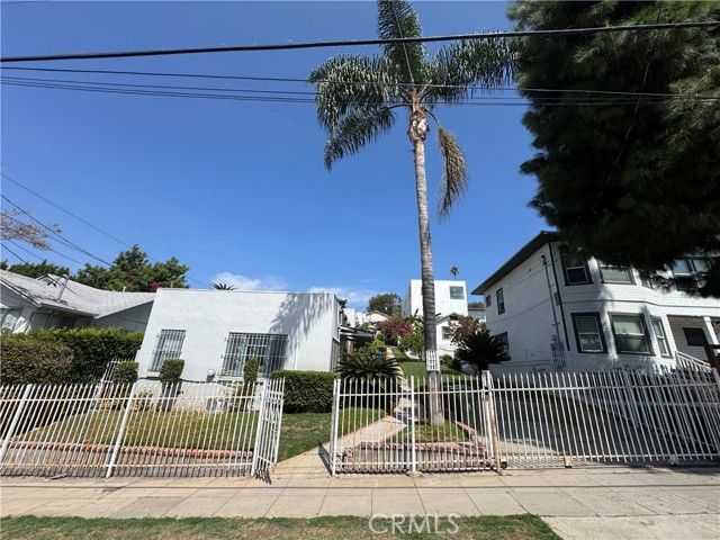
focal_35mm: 14
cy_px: 270
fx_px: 291
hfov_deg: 102.1
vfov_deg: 85.7
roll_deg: -3.9
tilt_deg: +19.5
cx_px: 360
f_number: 2.2
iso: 50
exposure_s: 1/2985
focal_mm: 2.22
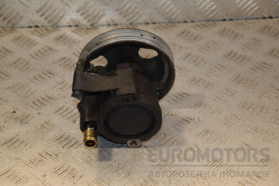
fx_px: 814
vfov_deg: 13.0
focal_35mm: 105
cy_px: 93
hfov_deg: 19.5
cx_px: 140
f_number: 6.3
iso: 800
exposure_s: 1/200
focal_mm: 70
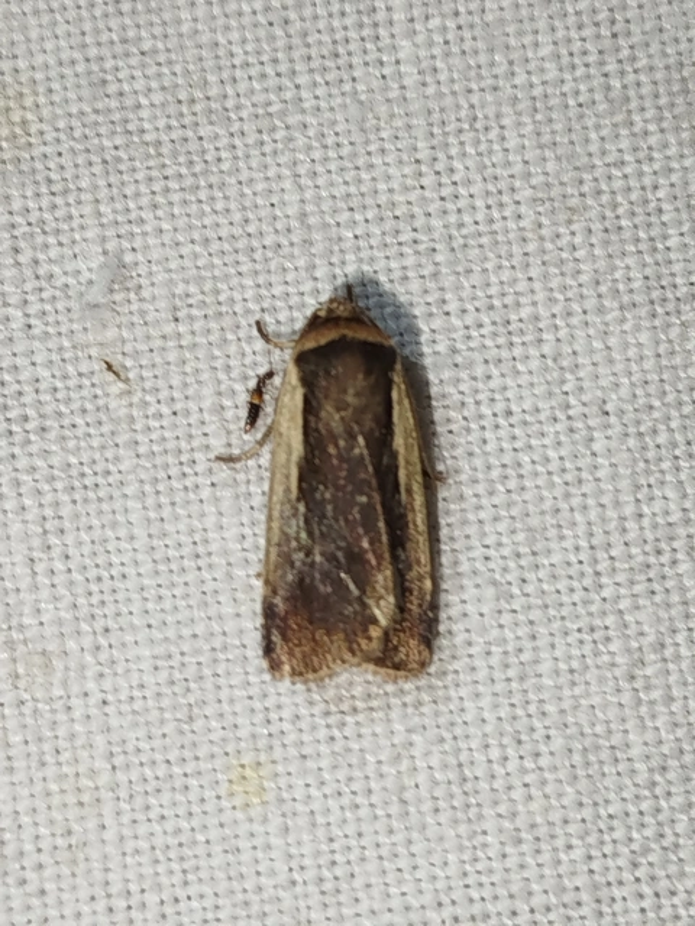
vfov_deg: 22.3
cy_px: 463
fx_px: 2356
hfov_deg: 16.8
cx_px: 348
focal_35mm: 88
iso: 50
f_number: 1.7
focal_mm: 5.31
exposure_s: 1/50
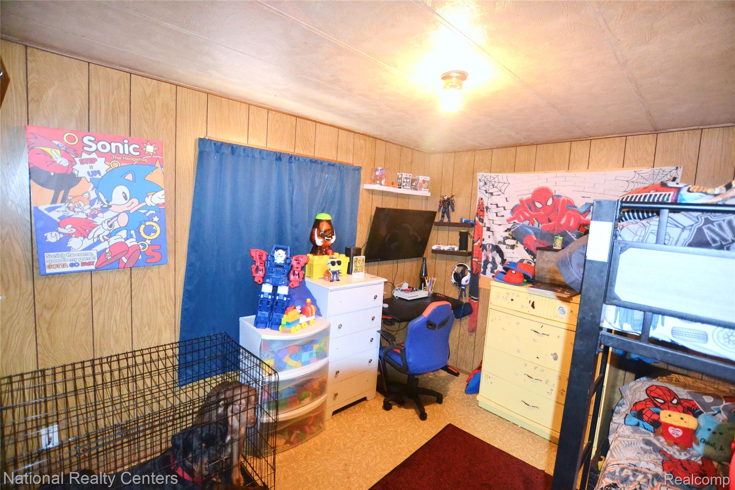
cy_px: 245
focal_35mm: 15
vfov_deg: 77.3
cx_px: 368
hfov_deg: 100.4
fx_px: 306
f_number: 3.5
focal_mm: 10
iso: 2800
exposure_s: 1/60
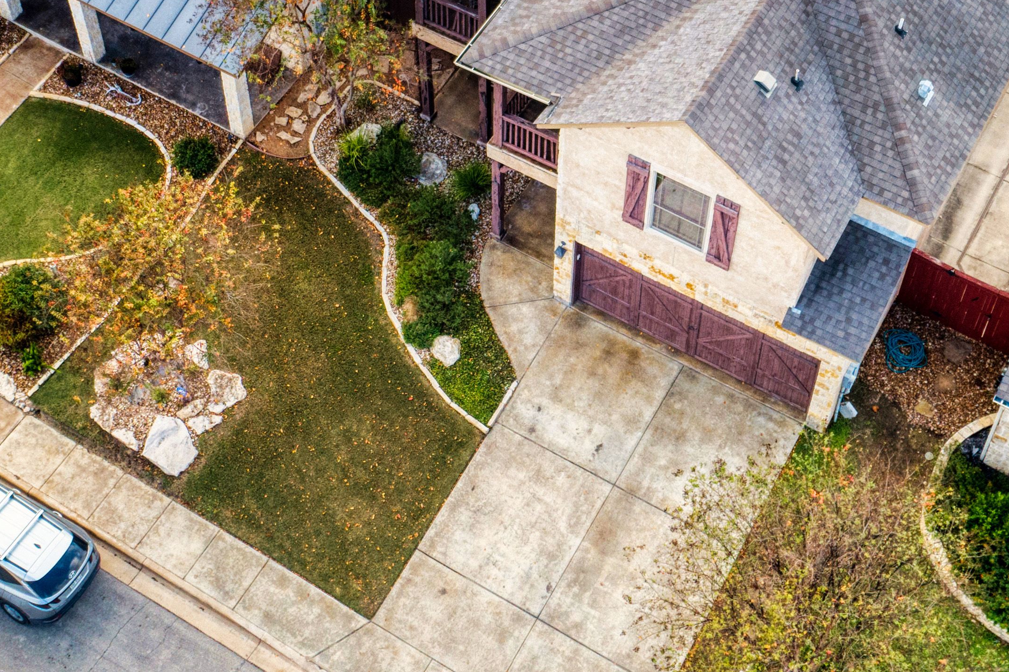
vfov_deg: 21.6
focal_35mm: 61
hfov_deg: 32.9
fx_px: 1709
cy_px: 32
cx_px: 506
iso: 200
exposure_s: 1/120
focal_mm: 8.8
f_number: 4
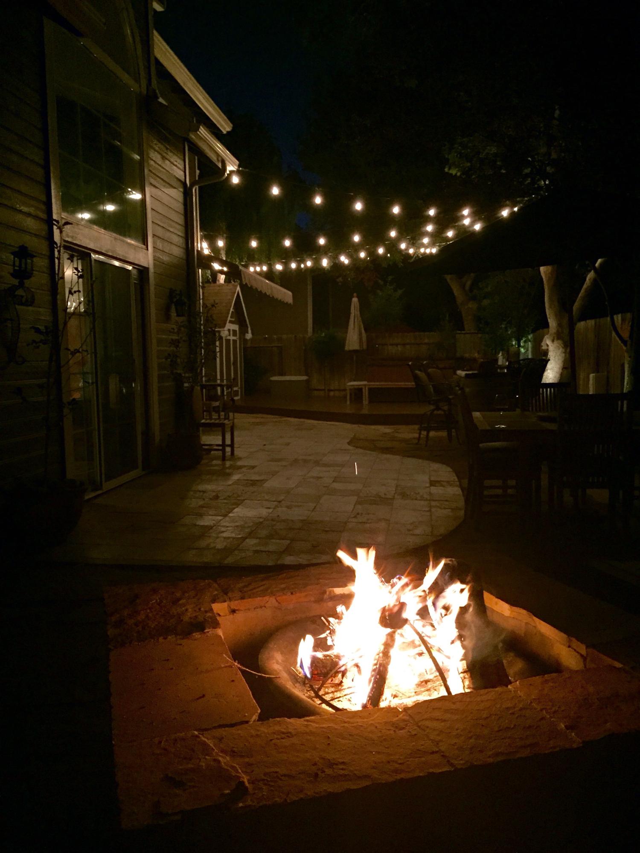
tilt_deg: -6.0
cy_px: 426
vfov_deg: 61.7
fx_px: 715
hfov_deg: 48.2
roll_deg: +0.8
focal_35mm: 29
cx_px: 320
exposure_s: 1/15
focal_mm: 4.15
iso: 400
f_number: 2.2
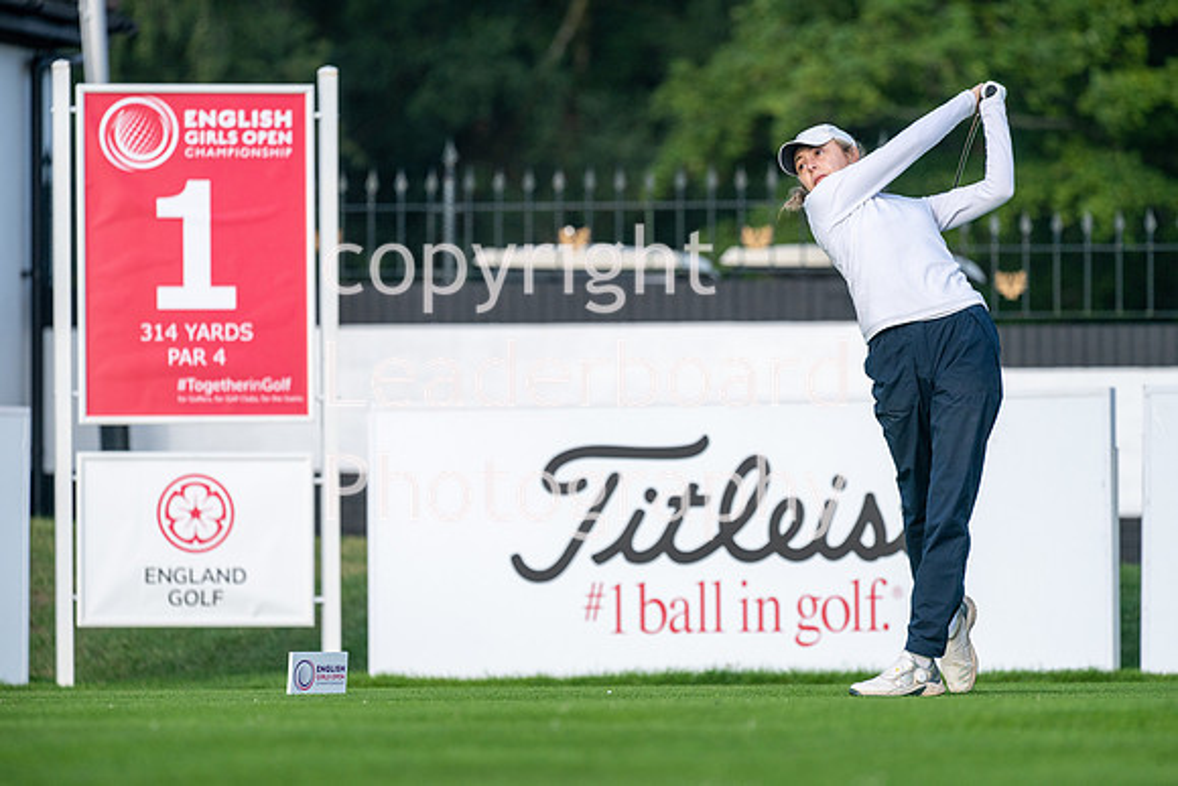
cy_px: 393
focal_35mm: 300
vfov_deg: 4.6
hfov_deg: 6.9
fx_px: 9819
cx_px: 589
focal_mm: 300
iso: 400
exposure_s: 1/2000
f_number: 5
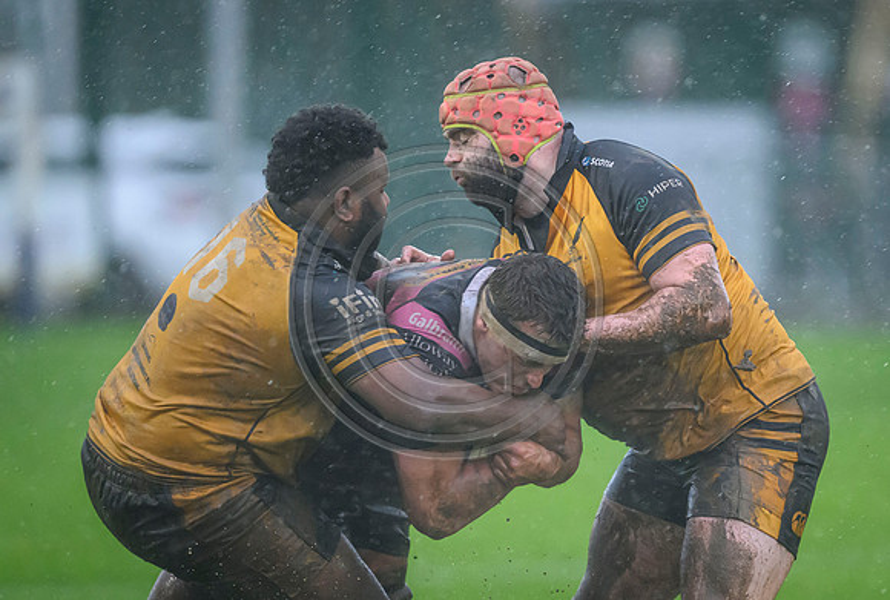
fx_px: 16819
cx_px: 630
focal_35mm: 678
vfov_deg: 2.0
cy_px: 394
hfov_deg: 3.0
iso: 6400
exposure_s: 1/1250
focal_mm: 400
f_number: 3.2
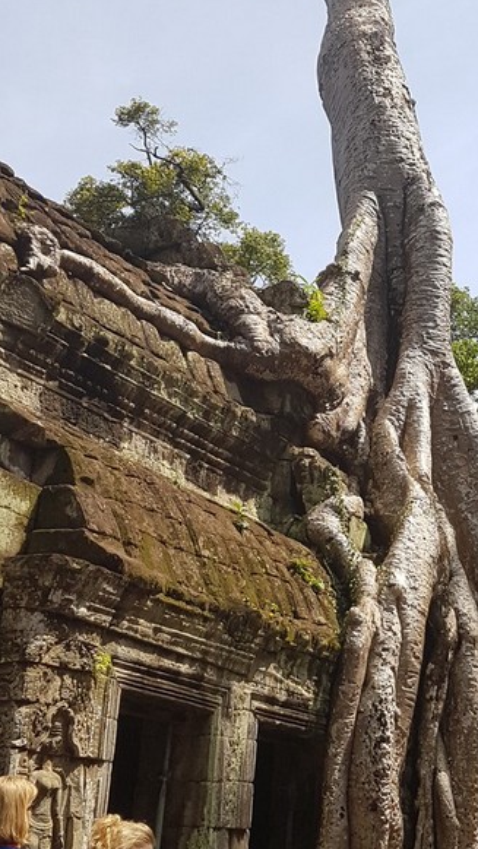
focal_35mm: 39
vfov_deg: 51.6
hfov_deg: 29.1
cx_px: 437
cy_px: 453
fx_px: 878
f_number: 1.7
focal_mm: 4.2
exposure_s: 1/1808
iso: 40
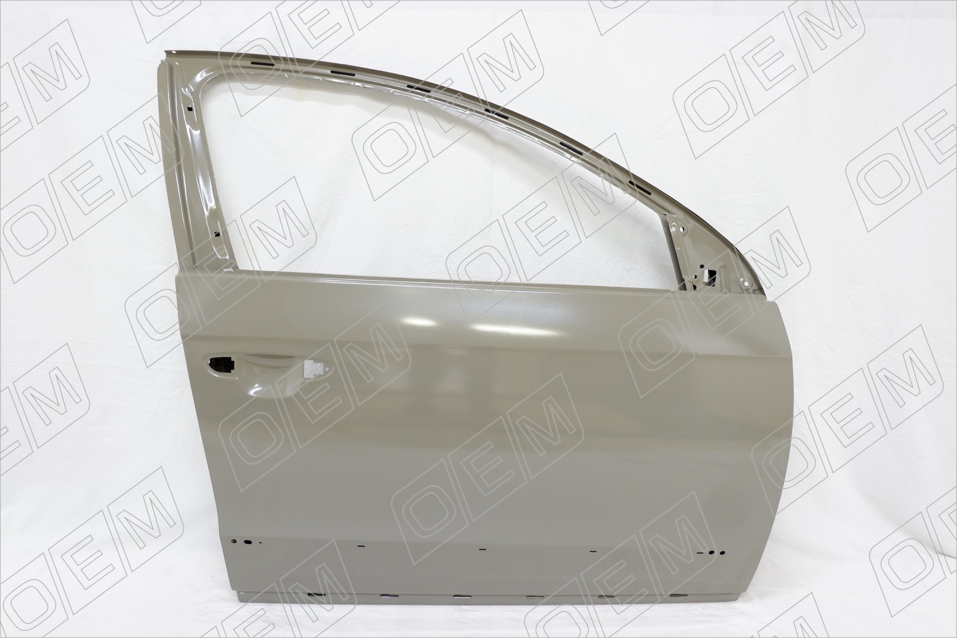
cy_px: 319
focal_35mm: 24
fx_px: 638
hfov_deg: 73.7
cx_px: 478
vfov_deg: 53.1
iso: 400
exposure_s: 1/34
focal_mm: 16
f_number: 3.5
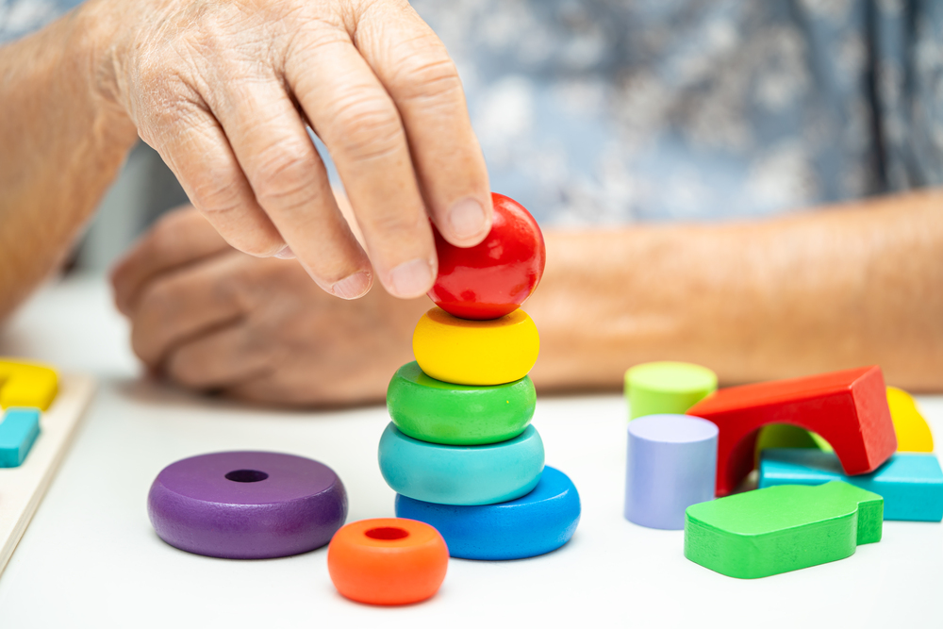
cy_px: 314
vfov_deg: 15.2
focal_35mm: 90
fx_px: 2358
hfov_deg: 22.6
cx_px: 472
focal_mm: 90
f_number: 3.2
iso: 100
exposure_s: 1/100
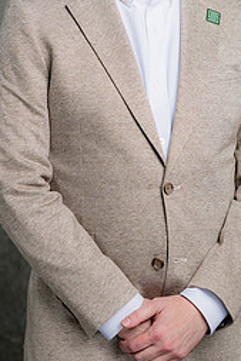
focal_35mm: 151
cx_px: 144
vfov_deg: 13.5
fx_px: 1514
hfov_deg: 9.1
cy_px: 64
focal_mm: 85
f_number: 5
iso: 125
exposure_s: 1/200
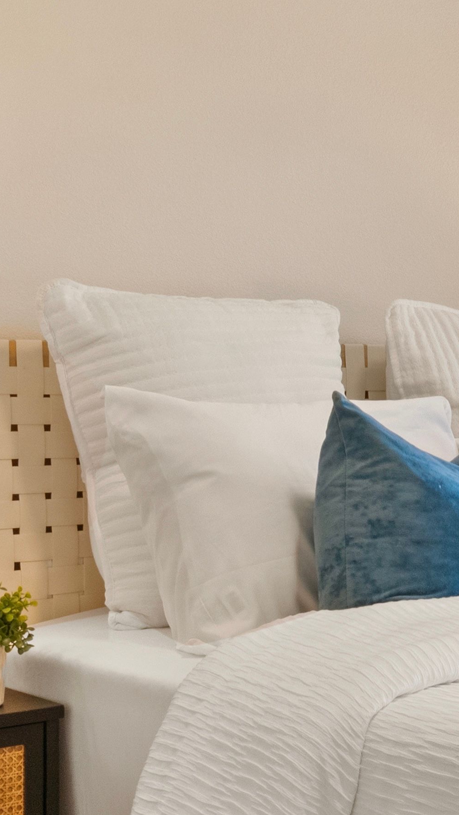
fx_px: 1622
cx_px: 652
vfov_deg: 28.2
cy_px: 365
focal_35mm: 75
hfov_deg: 15.1
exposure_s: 1/4
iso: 400
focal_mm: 16
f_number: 16
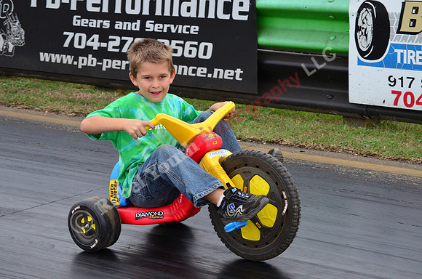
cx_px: 211
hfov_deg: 17.1
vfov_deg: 11.4
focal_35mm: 120
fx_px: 1404
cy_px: 140
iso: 1000
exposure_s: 1/1000
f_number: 8
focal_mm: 80
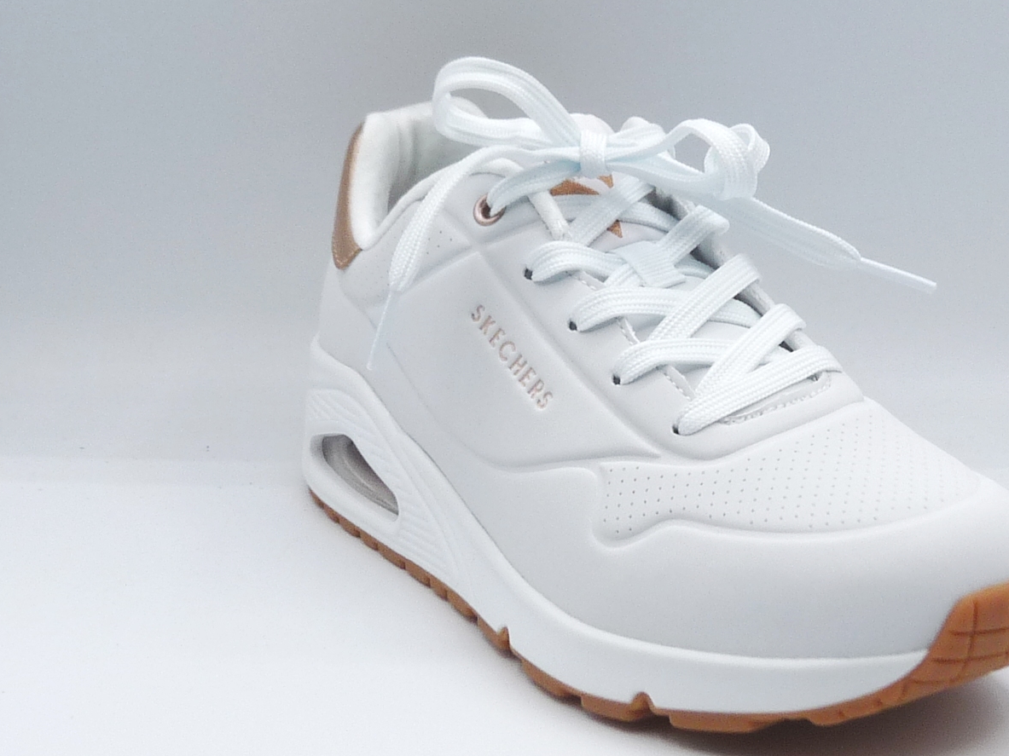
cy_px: 332
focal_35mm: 69
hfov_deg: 28.0
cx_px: 676
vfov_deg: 21.3
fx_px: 2011
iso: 100
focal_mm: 5.1
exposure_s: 1/200
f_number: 5.6
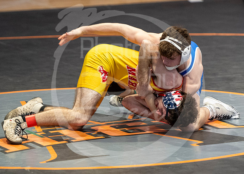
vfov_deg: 5.1
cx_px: 180
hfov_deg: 7.2
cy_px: 73
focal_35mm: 280
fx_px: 1943
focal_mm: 135
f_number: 2.8
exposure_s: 1/1000
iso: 3200
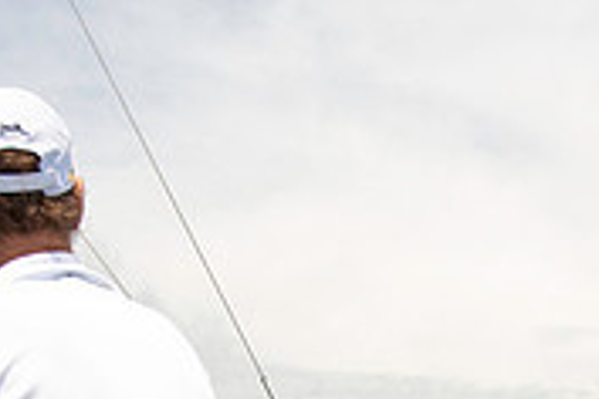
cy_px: 617
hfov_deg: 35.4
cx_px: 387
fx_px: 932
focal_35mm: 56
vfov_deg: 20.4
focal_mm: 15
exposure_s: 1/2000
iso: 250
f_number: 5.6
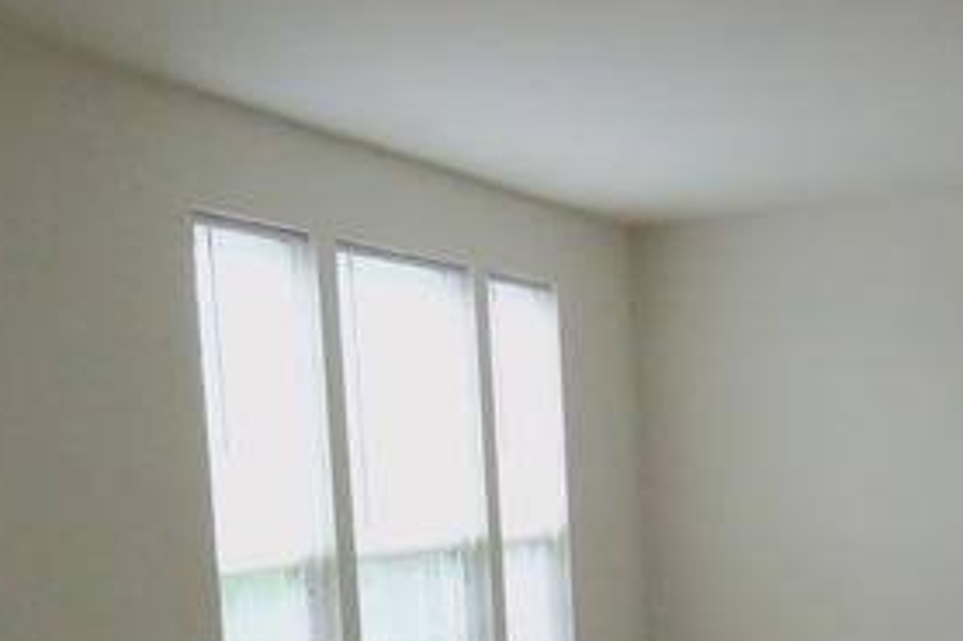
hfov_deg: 30.1
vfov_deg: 19.0
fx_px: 1791
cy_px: 800
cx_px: 502
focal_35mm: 67
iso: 320
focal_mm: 5.1
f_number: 3.9
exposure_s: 1/30
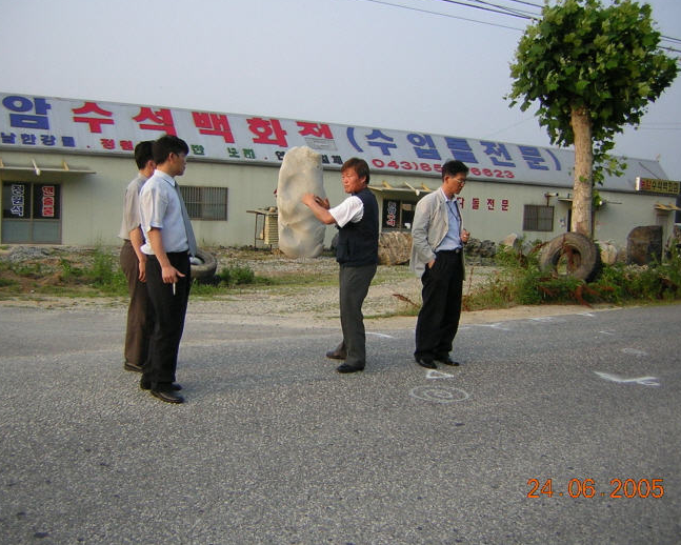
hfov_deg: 47.9
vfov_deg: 39.2
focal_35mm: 38
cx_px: 345
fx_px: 766
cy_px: 270
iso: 50
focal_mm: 4.7
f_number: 2.6
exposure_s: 1/326
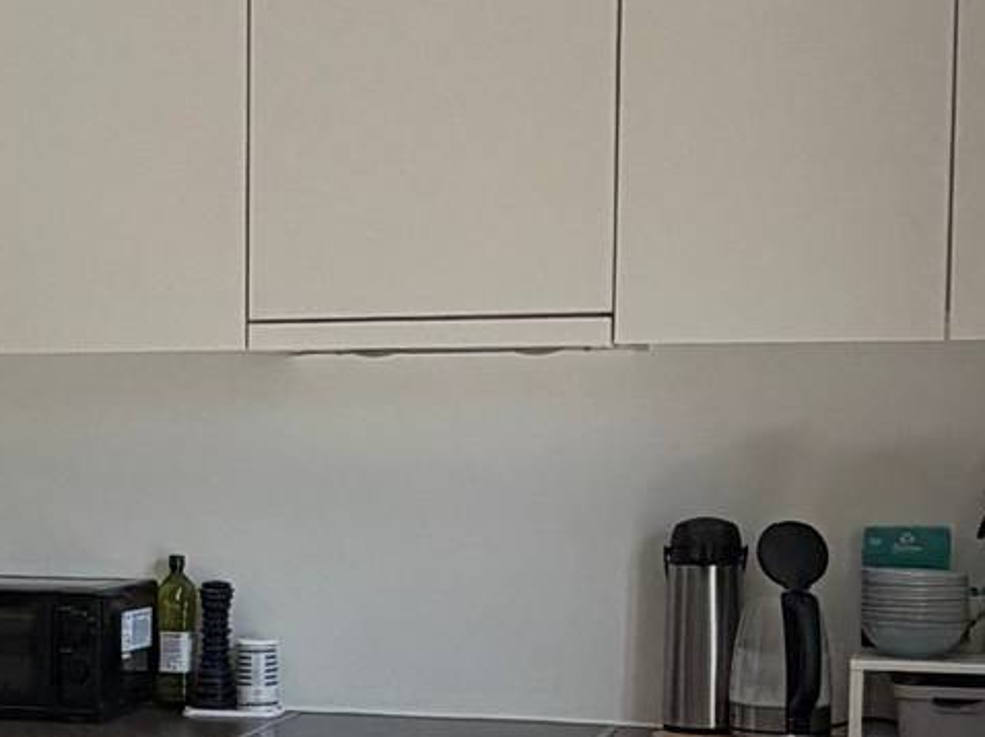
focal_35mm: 75
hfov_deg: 25.4
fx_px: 2133
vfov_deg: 19.4
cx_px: 136
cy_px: 587
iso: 100
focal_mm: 2.22
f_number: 2.2
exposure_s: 1/121
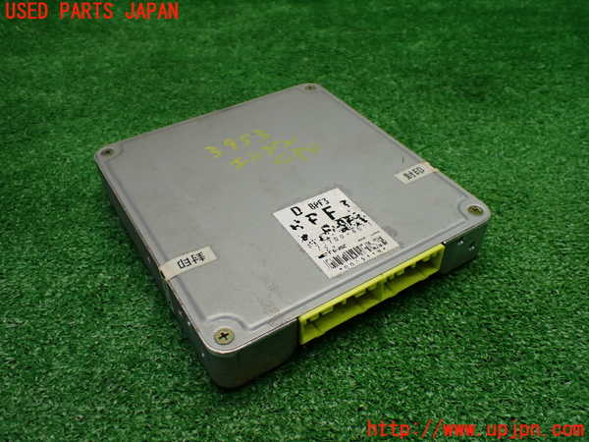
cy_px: 221
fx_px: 510
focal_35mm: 30
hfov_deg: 60.0
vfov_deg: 46.8
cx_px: 294
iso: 250
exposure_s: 1/125
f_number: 2.3
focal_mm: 5.4
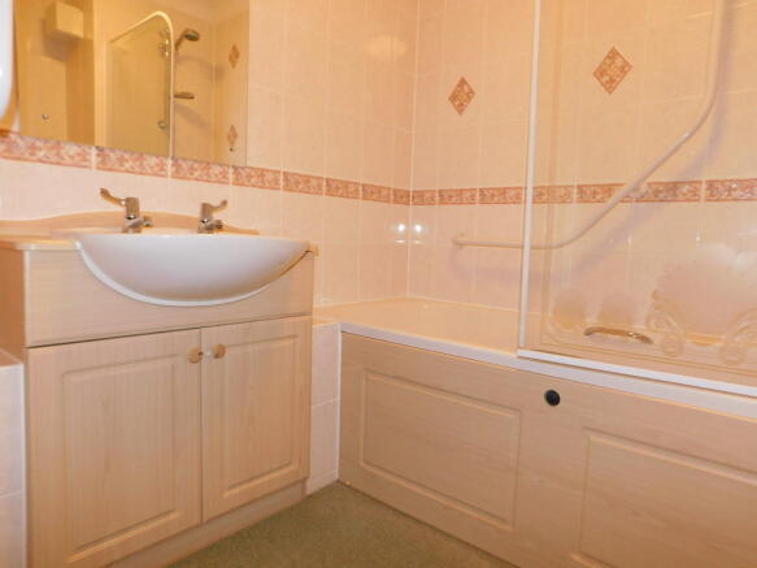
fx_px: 503
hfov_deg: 73.9
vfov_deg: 58.9
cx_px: 378
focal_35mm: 23
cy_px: 284
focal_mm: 4
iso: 200
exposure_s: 1/30
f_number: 3
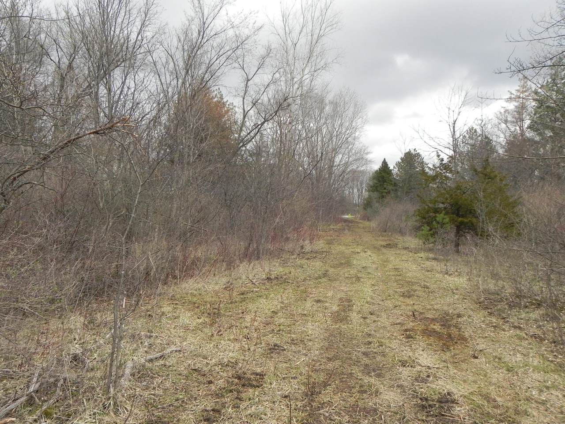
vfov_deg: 53.1
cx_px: 282
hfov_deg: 67.3
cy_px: 212
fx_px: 424
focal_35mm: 26
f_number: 5.6
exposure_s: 1/286
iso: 160
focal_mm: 4.6
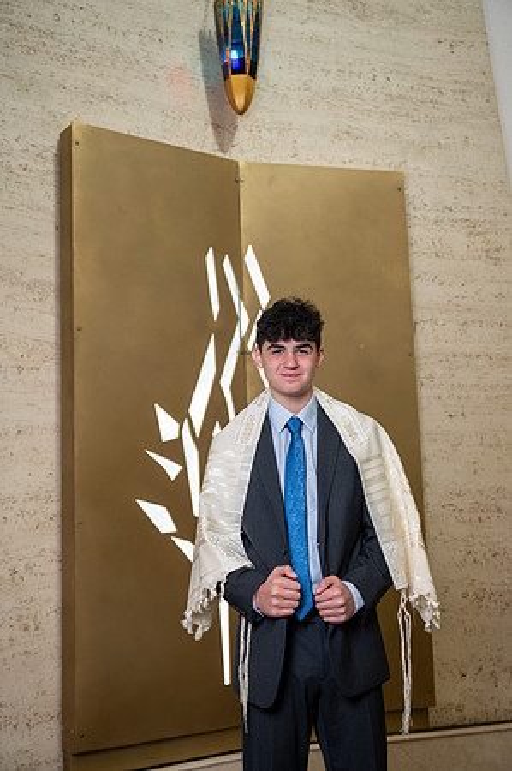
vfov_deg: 45.5
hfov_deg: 31.1
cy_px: 386
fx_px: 919
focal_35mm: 43
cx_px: 256
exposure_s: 1/250
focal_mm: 43
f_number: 4
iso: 1000
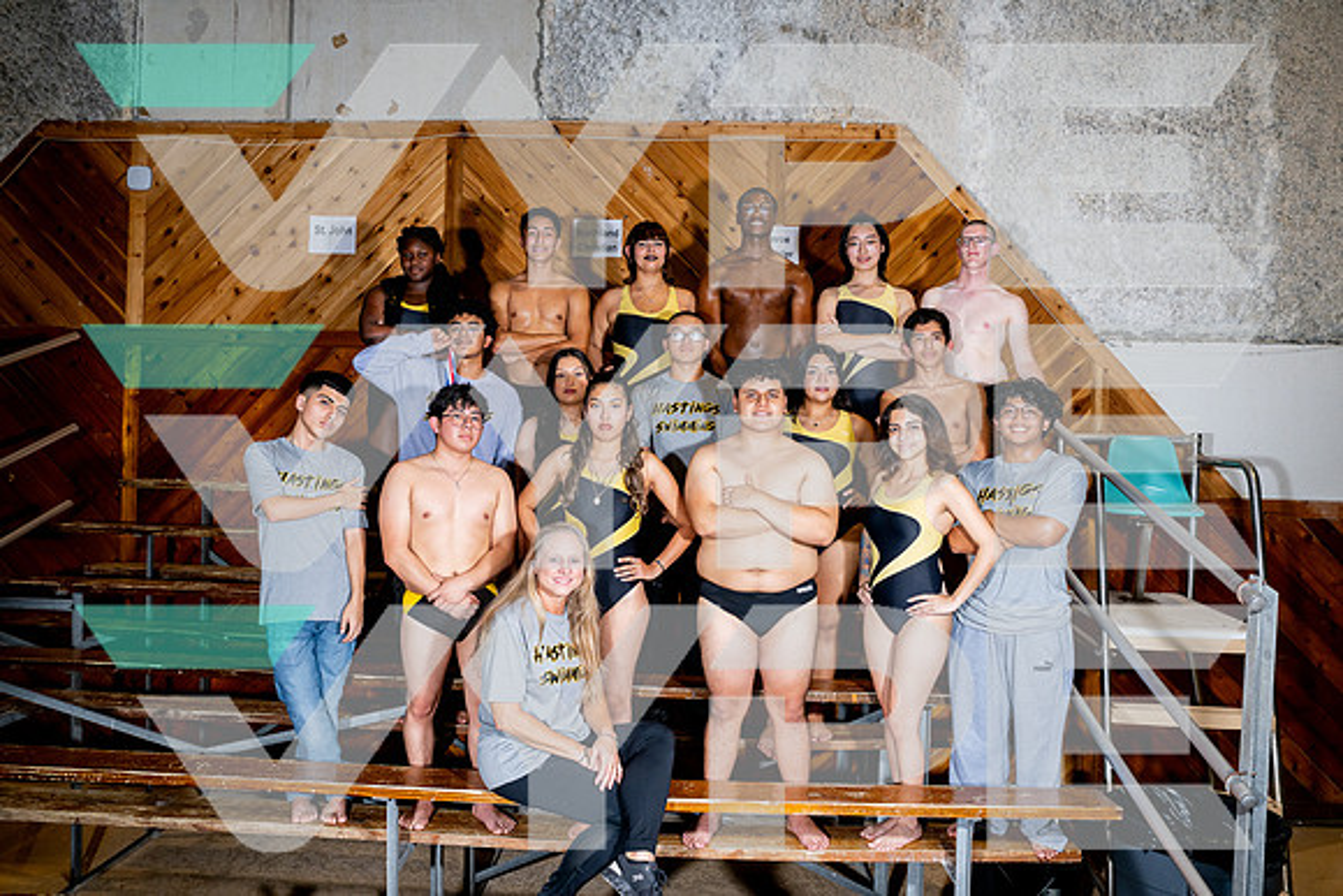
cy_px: 450
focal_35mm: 27
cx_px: 669
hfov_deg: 67.6
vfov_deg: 48.2
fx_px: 1002
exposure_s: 1/125
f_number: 7.1
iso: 400
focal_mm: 26
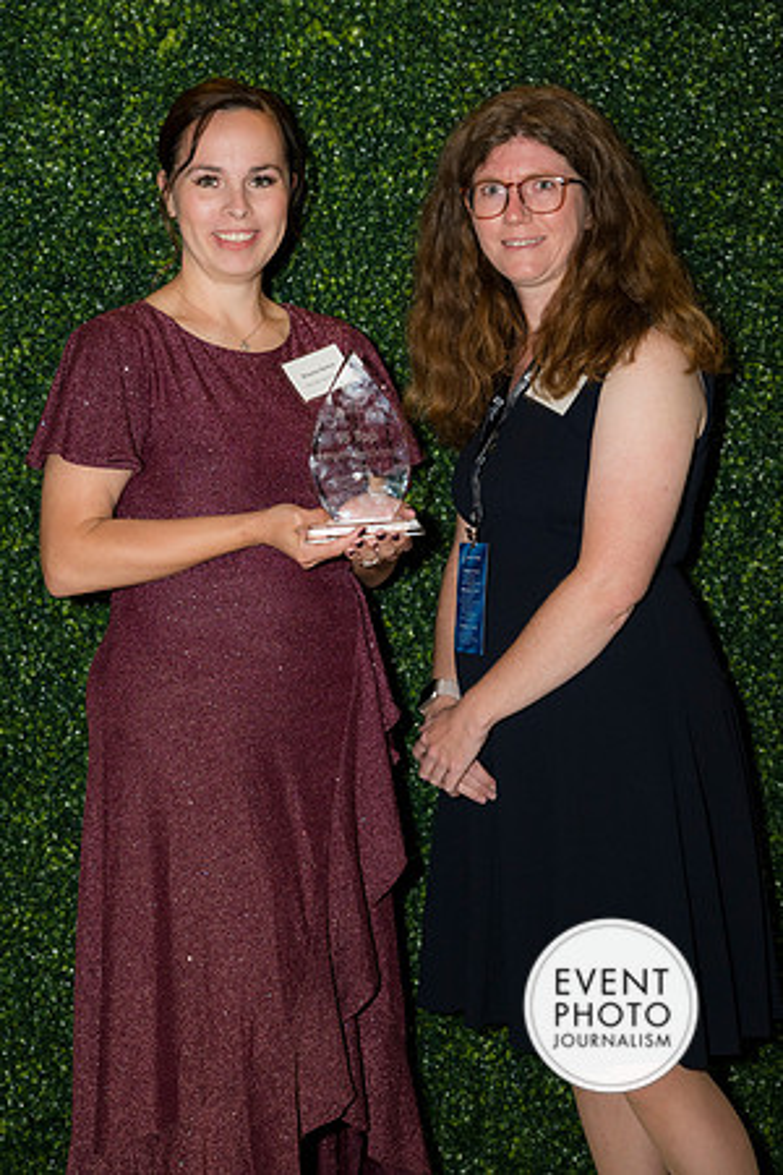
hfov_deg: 19.5
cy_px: 588
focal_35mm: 70
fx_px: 2284
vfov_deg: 28.8
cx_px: 392
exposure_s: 1/160
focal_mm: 70
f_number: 5
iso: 640
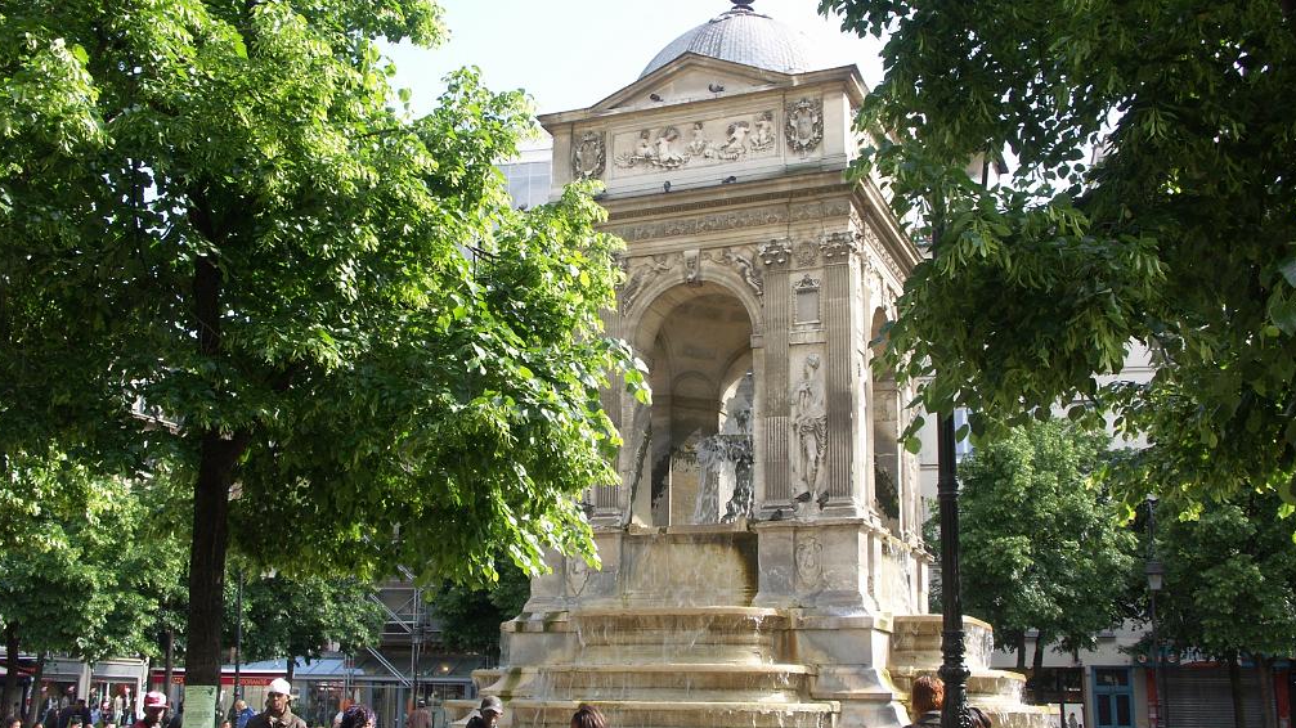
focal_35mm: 41
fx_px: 1409
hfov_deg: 49.4
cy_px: 431
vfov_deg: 28.9
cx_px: 643
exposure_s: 1/100
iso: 64
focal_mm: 9.49
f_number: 5.6
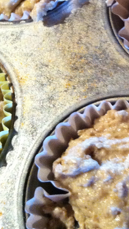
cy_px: 12
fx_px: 468
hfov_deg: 15.2
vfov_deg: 26.4
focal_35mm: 77
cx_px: 152
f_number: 2.8
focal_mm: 3.85
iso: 500
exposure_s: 1/15
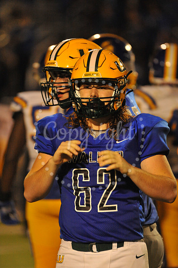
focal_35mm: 600
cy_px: 134
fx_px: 4455
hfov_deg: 2.3
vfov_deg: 3.4
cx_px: 89
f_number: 6.3
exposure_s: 1/200
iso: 5000
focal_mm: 600
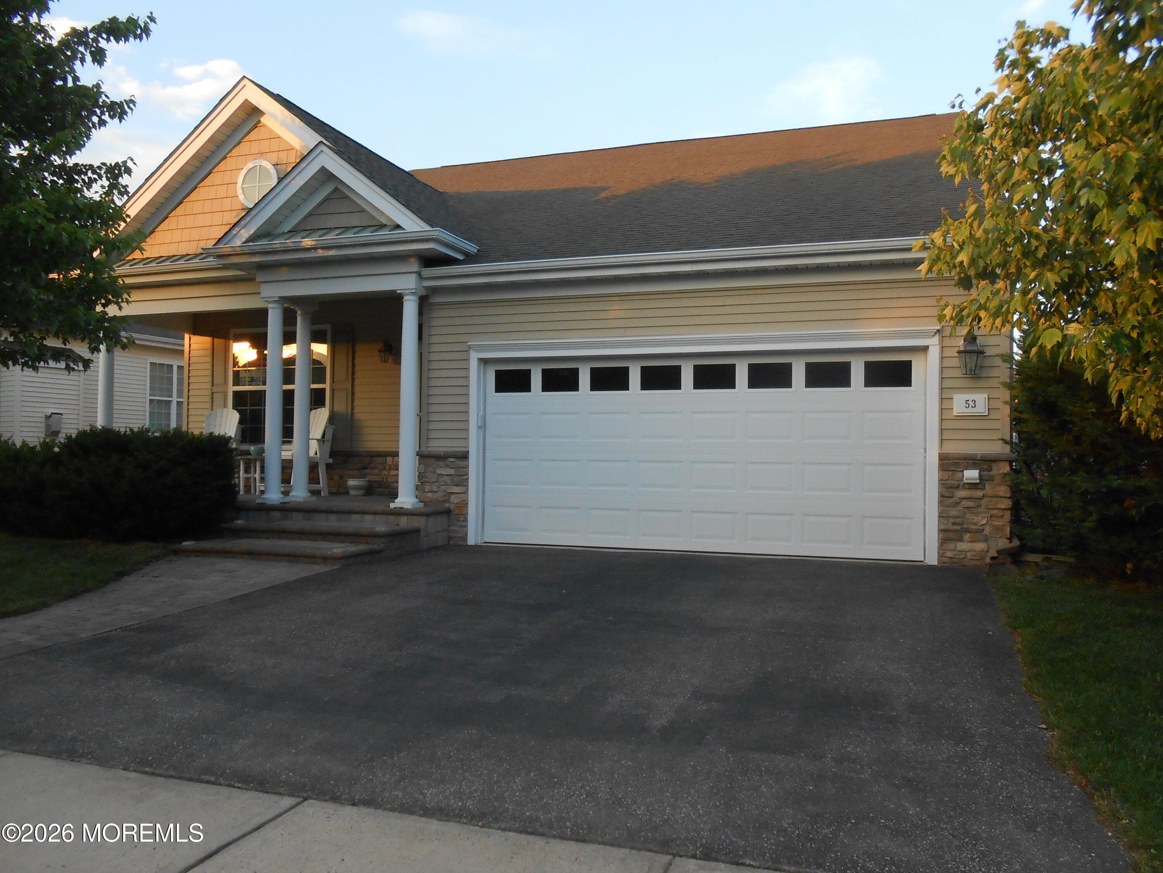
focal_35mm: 26
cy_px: 436
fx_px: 874
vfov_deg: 53.1
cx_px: 582
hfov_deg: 67.3
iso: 250
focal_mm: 4.6
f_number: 3.5
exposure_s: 1/250
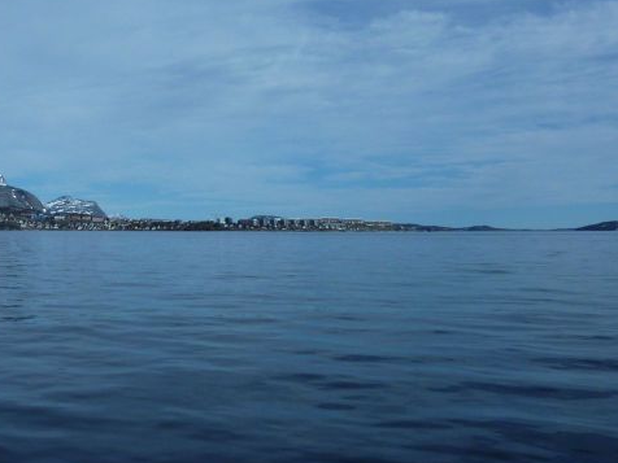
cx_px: 152
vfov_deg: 33.7
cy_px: 122
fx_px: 750
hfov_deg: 43.3
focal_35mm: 42
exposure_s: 1/800
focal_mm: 4.1
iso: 80
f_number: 5.6
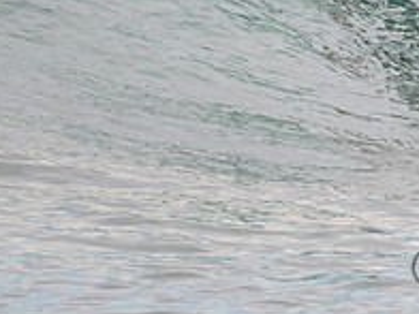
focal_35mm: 2275
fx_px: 27537
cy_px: -87
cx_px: 577
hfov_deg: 0.9
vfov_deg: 0.7
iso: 2500
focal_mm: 800
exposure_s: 1/320
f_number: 11
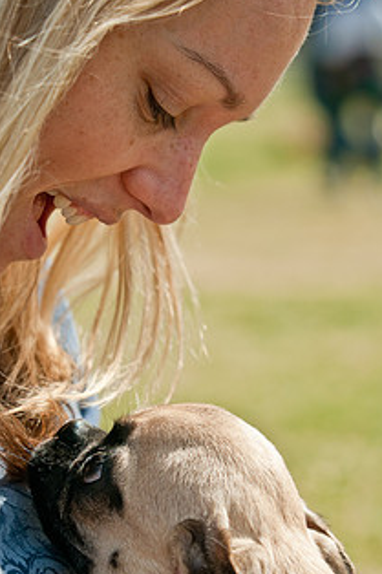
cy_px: 371
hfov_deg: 8.0
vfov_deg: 11.9
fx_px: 2740
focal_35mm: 172
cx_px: 123
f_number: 5
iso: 200
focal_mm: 80
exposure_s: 1/800
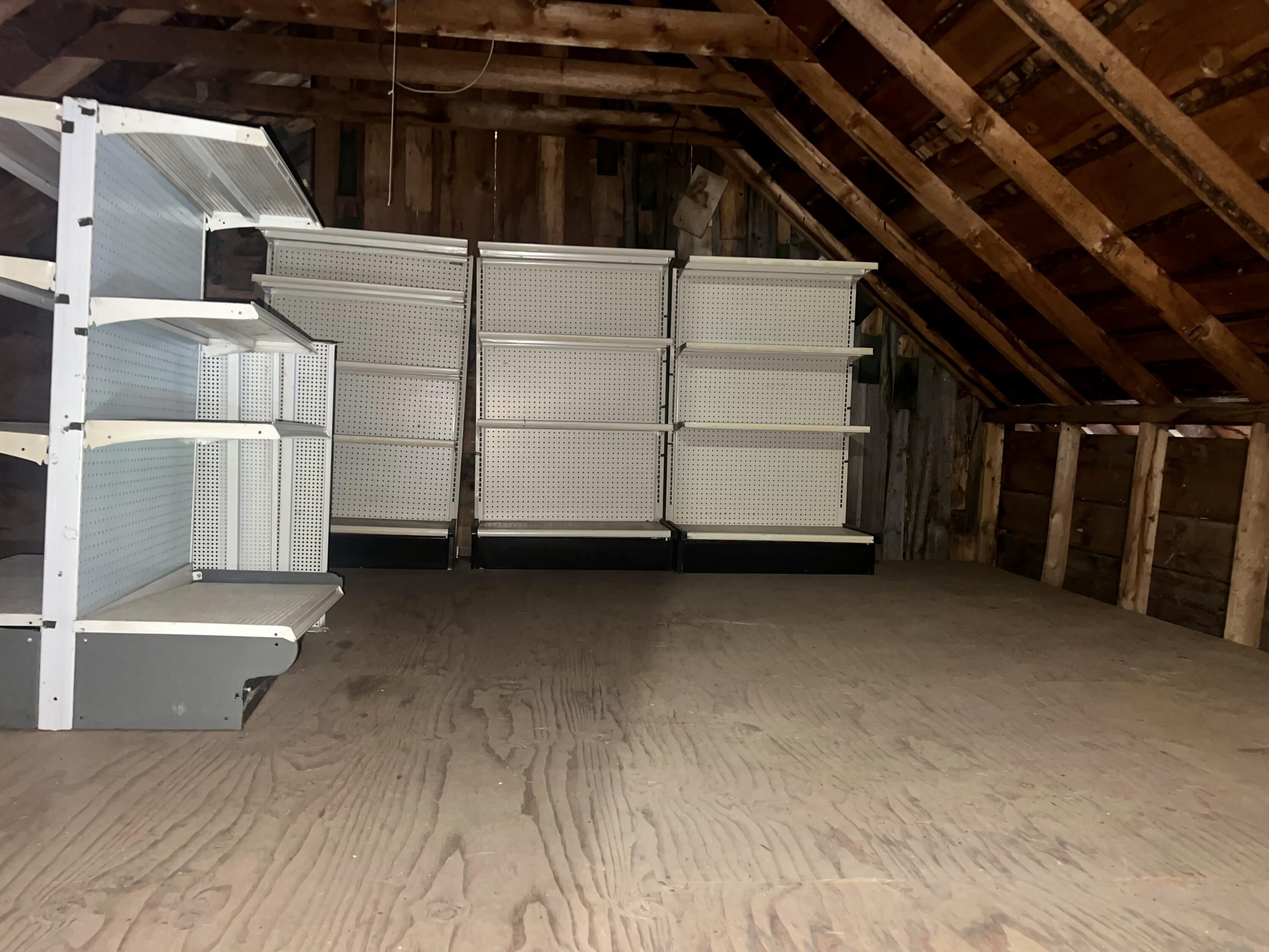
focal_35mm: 26
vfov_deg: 53.1
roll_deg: -1.9
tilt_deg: -2.0
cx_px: 634
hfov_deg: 67.3
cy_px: 476
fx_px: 953
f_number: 1.5
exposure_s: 1/4
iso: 200
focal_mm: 5.7
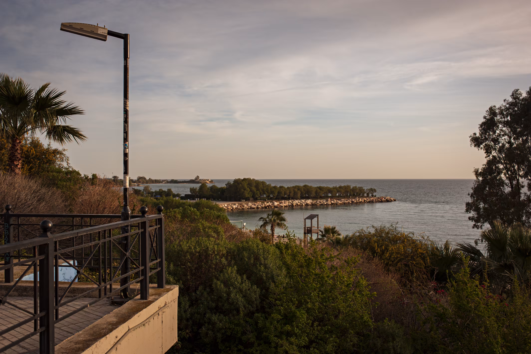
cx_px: 266
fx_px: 516
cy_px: 177
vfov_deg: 37.8
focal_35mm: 35
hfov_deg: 54.5
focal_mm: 35
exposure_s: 1/640
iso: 200
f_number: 8
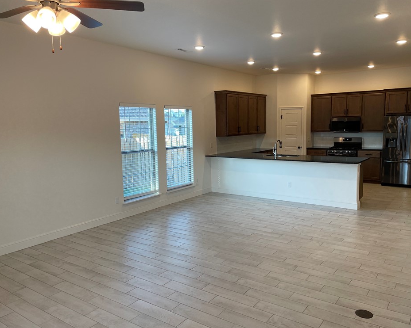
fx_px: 341
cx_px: 214
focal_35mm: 28
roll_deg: +0.6
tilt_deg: -6.5
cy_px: 168
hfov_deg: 62.2
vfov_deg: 51.5
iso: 64
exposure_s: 1/120
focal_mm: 4.2
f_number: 1.6
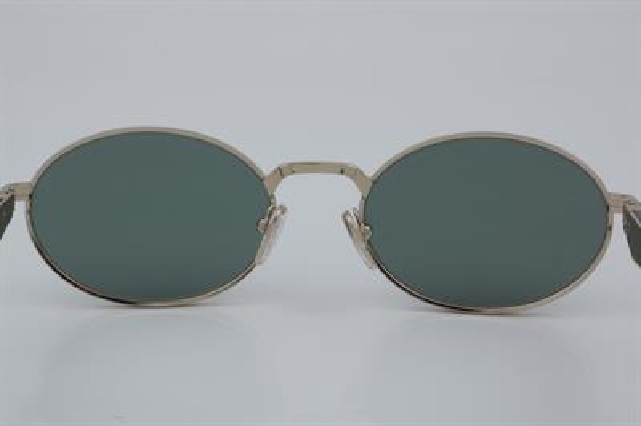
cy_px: 213
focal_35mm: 82
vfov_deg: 16.5
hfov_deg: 24.6
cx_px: 320
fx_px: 1468
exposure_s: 1/4
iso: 100
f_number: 32
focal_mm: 55
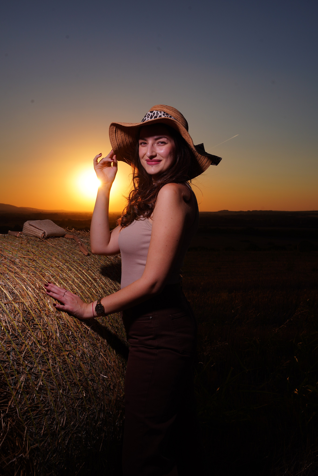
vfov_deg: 52.7
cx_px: 159
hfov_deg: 36.6
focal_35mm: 36
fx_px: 481
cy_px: 238
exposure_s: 1/500
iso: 100
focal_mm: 36.3
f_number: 11
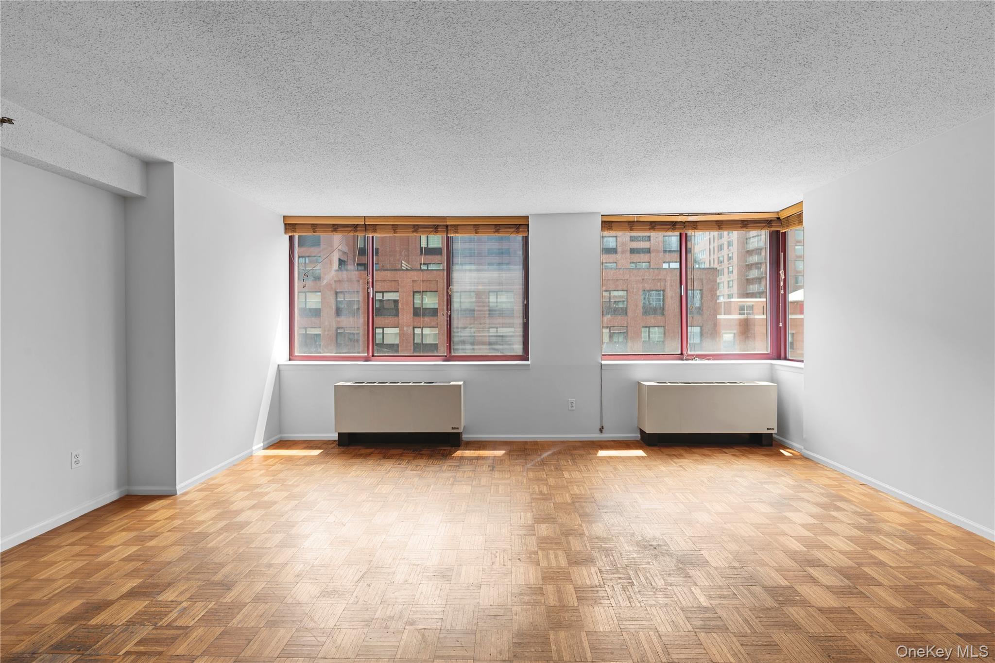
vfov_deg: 81.2
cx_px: 498
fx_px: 387
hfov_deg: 104.3
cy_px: 332
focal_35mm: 14
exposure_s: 1/6
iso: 250
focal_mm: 14
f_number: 10
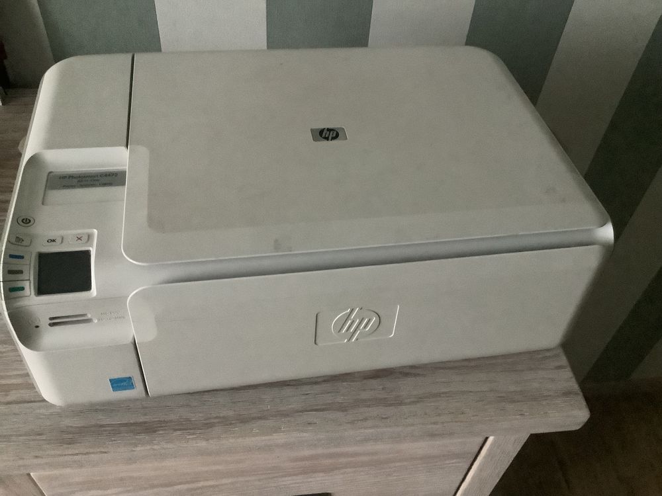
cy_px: 248
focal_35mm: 31
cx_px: 331
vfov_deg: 45.4
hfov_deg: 58.4
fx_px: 593
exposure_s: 1/20
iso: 640
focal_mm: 3.3
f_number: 2.4
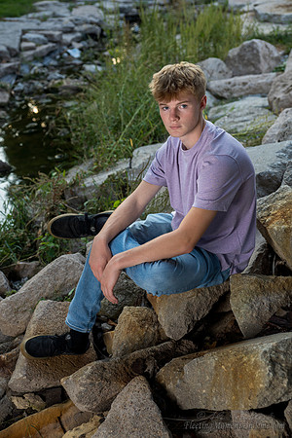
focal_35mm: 45
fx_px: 547
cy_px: 219
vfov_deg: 43.6
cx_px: 146
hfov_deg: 29.9
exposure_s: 1/160
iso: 125
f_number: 3.5
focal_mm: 45
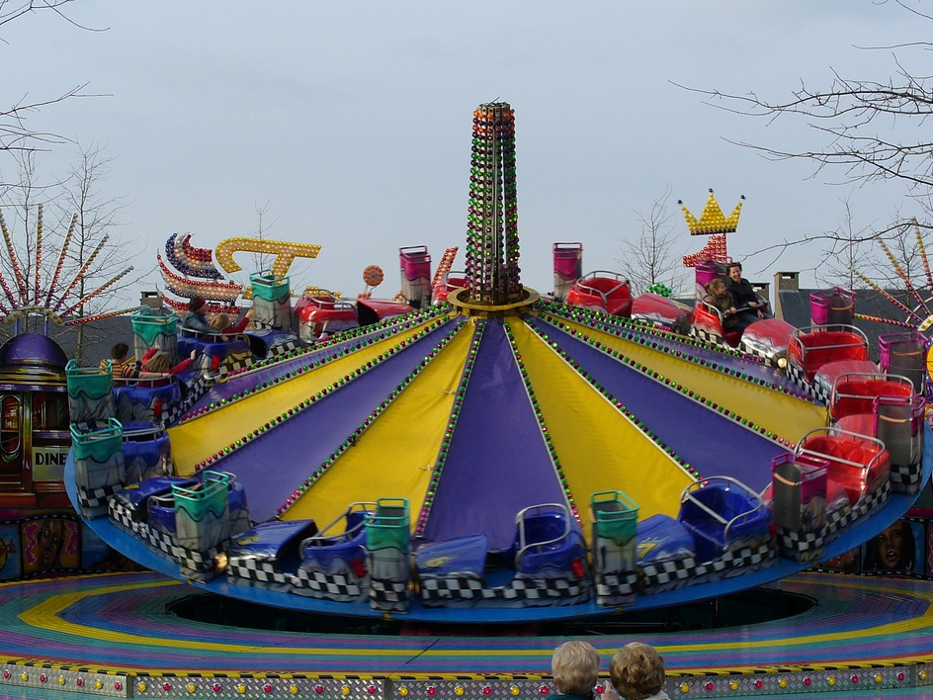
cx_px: 462
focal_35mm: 71
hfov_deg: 27.4
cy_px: 358
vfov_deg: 20.7
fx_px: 1914
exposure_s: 1/160
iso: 80
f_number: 6.2
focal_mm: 8.9
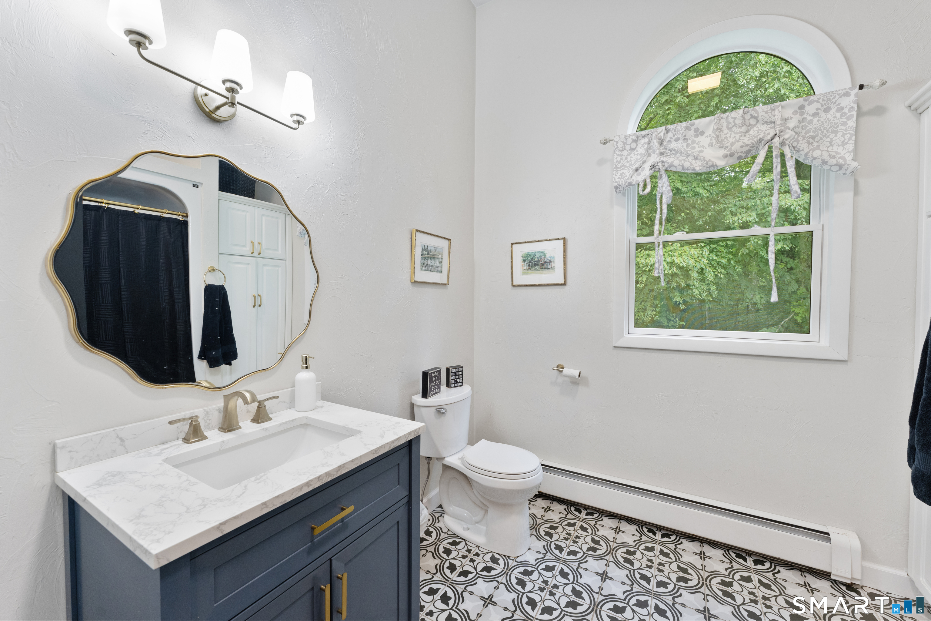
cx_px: 466
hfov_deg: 104.3
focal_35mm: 14
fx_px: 362
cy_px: 310
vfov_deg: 81.2
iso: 800
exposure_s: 1/8
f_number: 8
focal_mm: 14
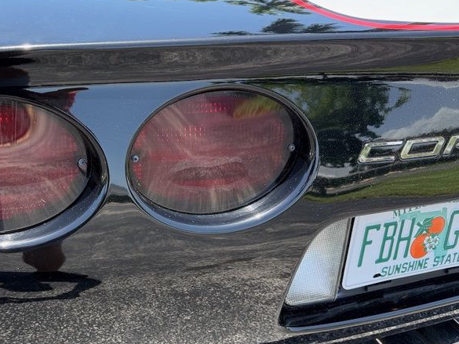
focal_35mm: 42
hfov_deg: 43.5
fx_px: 557
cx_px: 120
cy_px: 215
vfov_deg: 34.2
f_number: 1.78
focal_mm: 6.76
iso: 100
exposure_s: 1/788
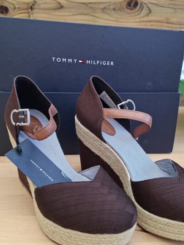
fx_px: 241
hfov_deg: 41.8
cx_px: 101
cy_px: 121
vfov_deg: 53.9
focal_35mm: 34
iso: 64
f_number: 1.8
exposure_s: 1/120
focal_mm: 5.54
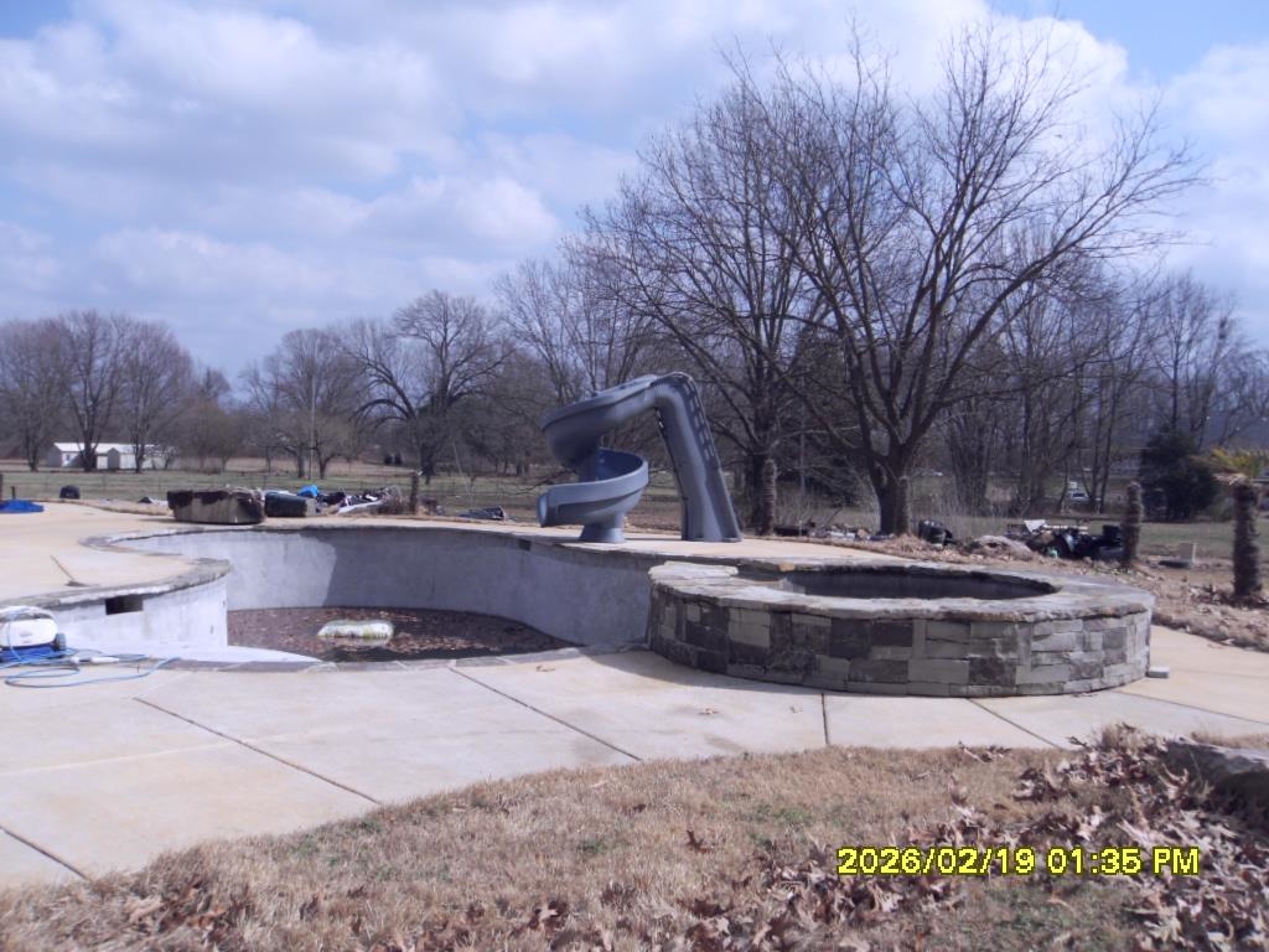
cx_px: 634
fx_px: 1283
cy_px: 476
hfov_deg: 52.6
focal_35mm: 35
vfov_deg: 40.7
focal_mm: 6.3
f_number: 8.2
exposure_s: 1/250
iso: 80
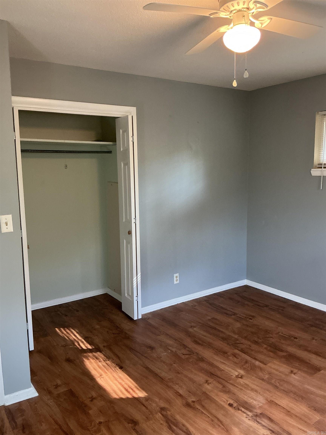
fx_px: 364
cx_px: 163
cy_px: 218
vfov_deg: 61.7
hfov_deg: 48.2
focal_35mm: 29
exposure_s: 1/60
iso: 250
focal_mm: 3
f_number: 1.8
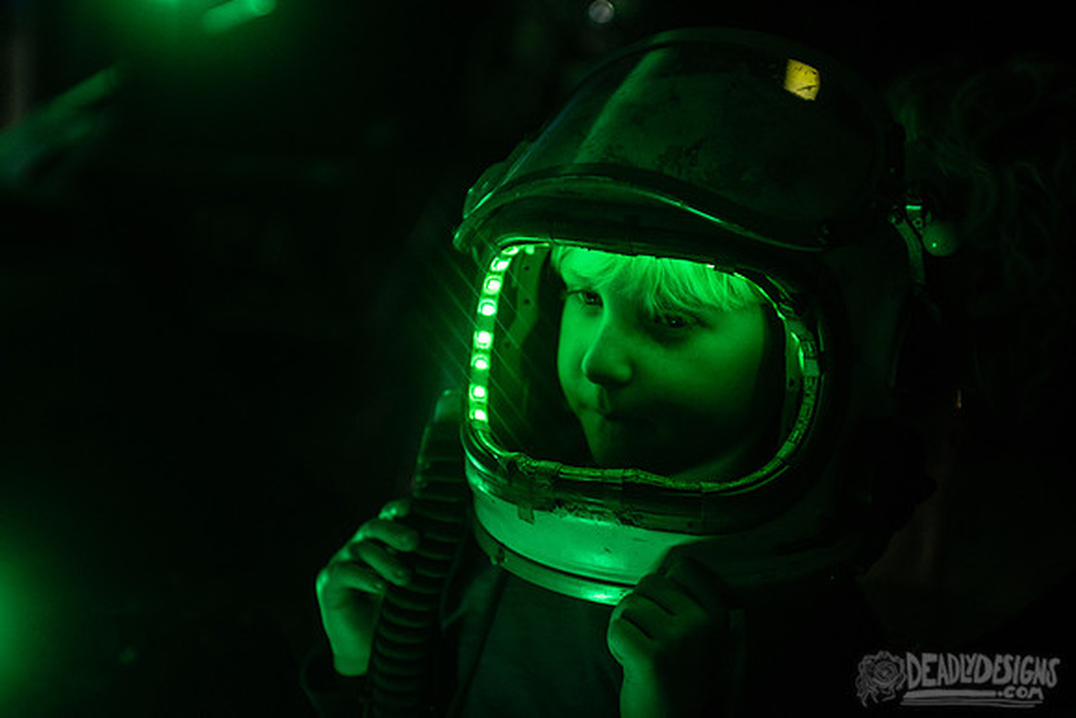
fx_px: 2093
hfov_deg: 28.8
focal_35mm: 70
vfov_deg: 19.5
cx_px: 538
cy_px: 359
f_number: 2.8
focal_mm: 70
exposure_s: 1/80
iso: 2500
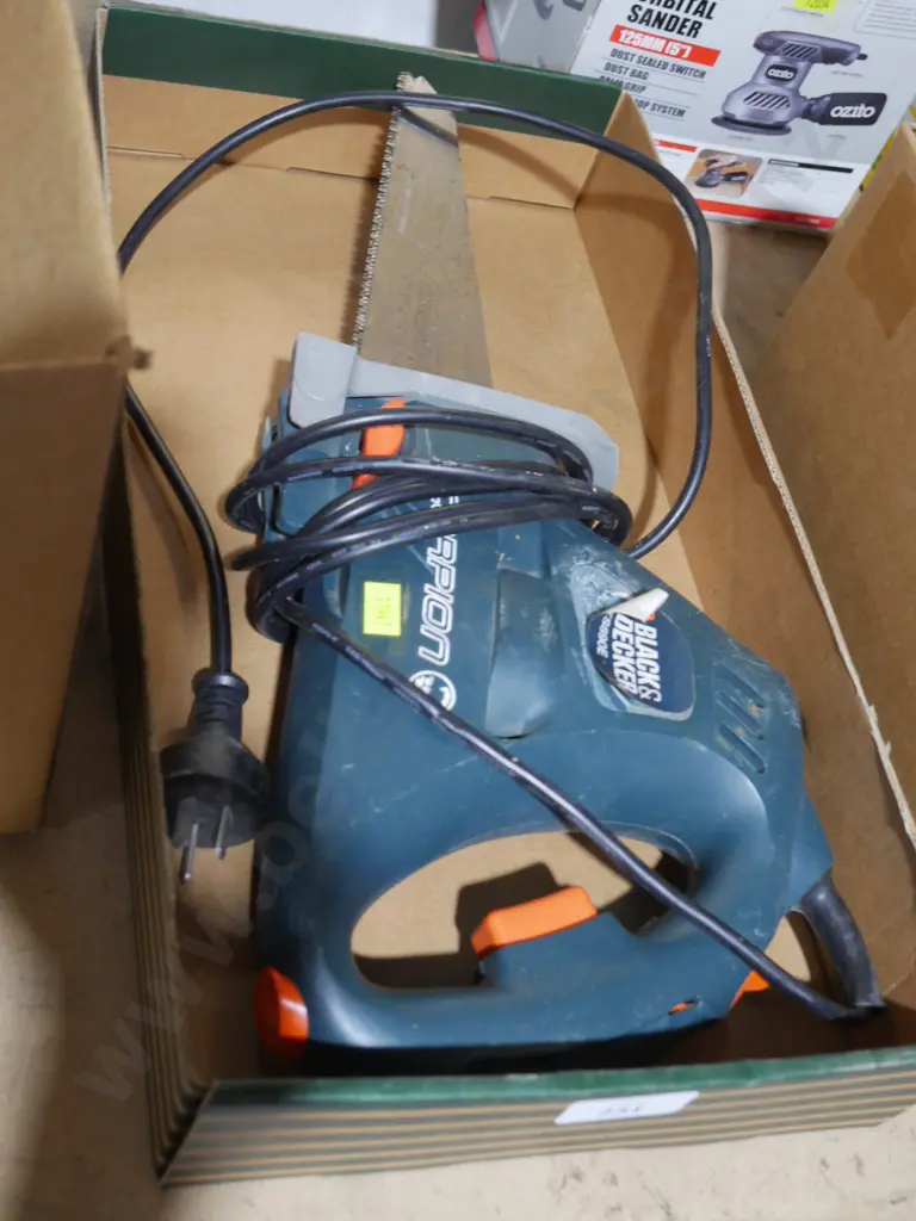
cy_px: 610
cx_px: 458
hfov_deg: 31.5
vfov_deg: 41.2
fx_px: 1623
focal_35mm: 46
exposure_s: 1/60
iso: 1600
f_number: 5.1
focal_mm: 23
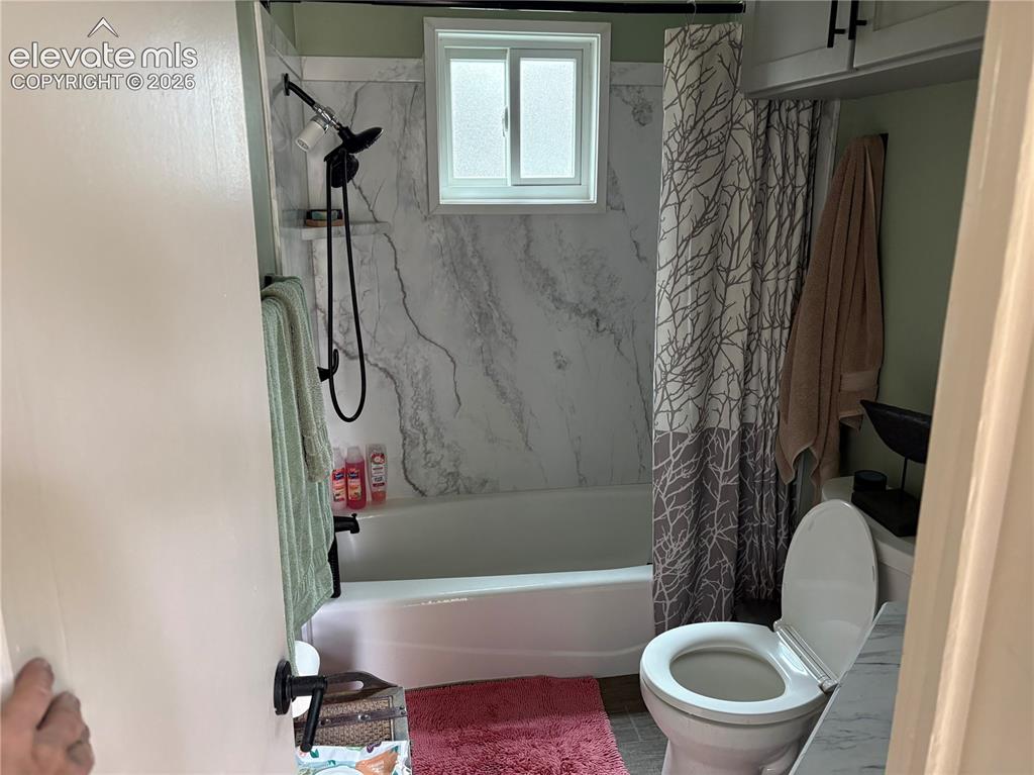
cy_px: 388
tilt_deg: -14.2
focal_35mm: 26
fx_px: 776
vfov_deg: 53.0
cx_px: 517
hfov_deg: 67.3
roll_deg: +0.3
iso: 250
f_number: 1.6
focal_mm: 5.96
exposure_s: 1/60
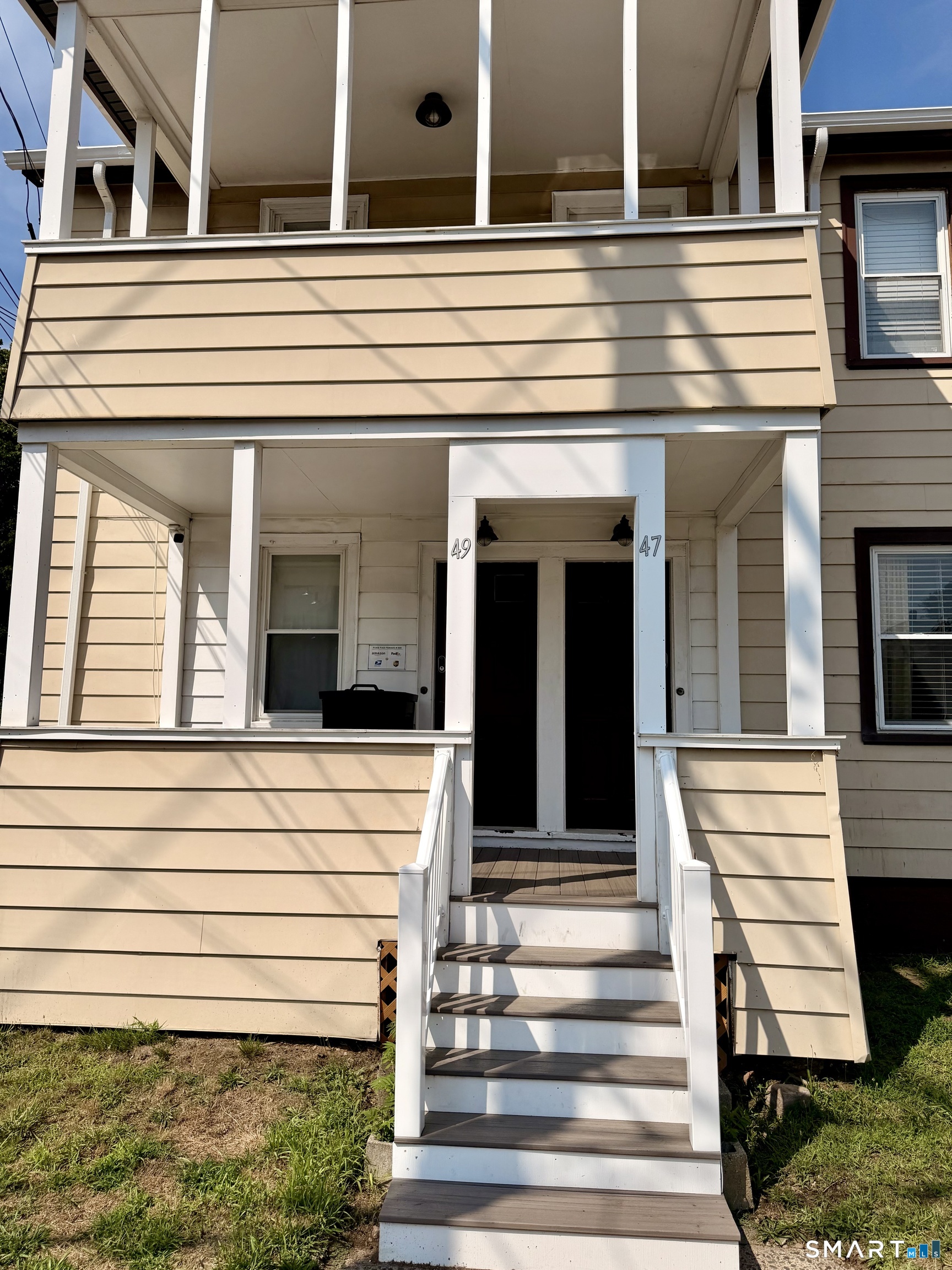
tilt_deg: +7.7
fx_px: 880
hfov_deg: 56.8
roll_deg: -1.4
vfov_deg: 71.6
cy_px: 635
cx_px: 476
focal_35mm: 24
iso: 80
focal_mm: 6.76
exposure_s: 1/10309
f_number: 1.78
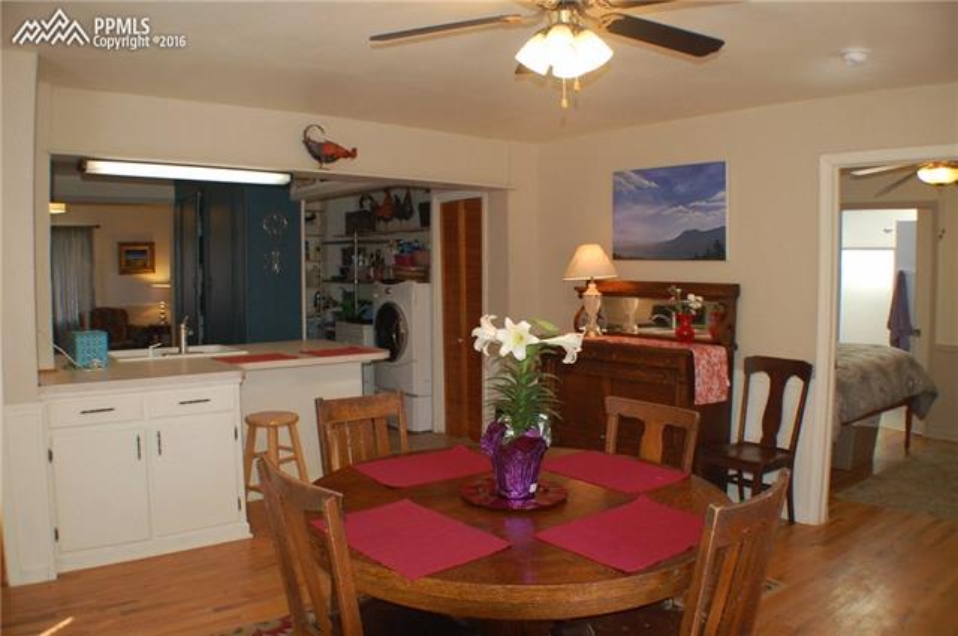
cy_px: 318
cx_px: 479
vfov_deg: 36.8
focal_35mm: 36
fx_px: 957
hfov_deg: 53.2
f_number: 4.2
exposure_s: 1/60
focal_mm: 24
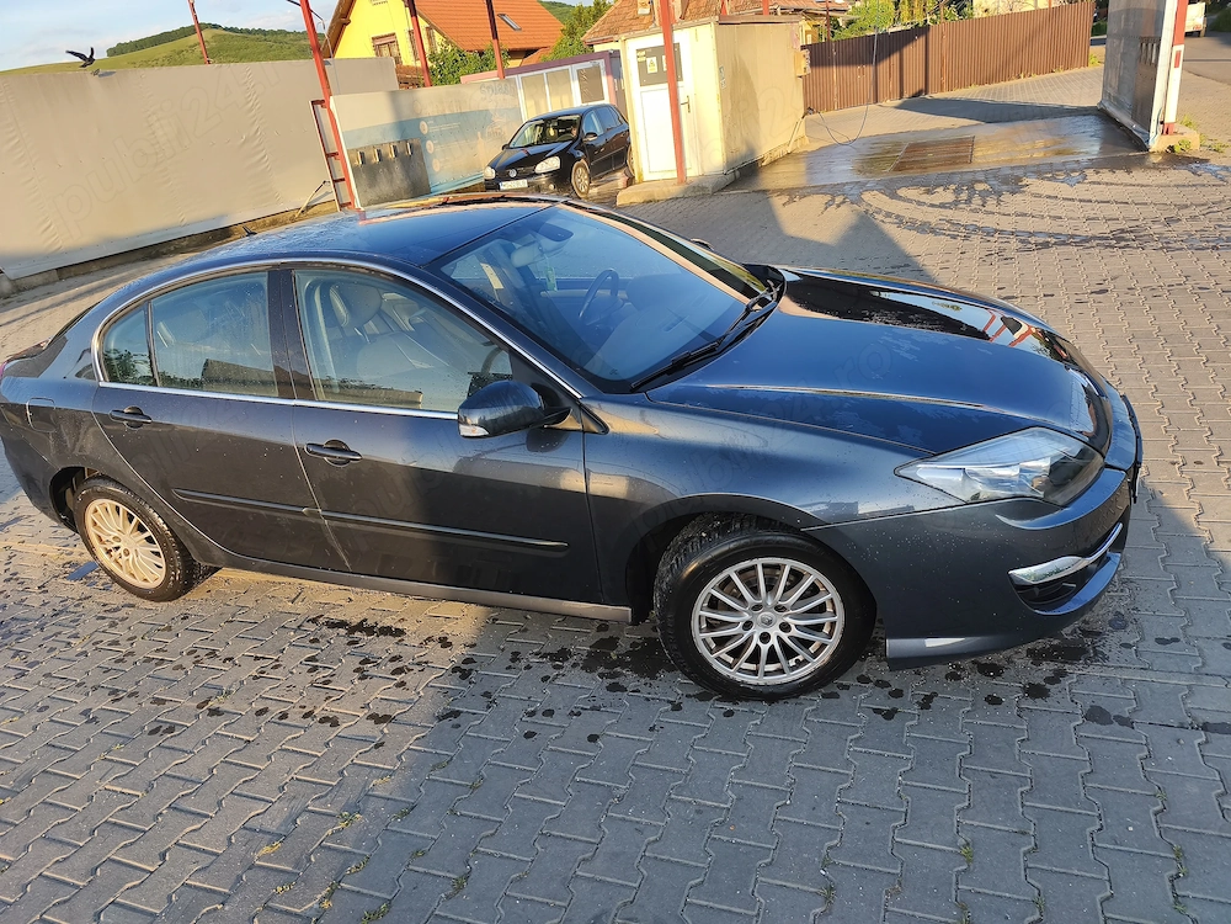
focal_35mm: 23
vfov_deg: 58.9
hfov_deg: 73.9
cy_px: 462
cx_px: 616
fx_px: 818
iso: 50
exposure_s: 1/275
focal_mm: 6.14
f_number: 1.65
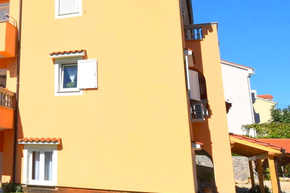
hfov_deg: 39.5
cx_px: 26
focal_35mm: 46
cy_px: 39
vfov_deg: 28.6
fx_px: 371
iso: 200
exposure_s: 1/500
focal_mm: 12
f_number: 11
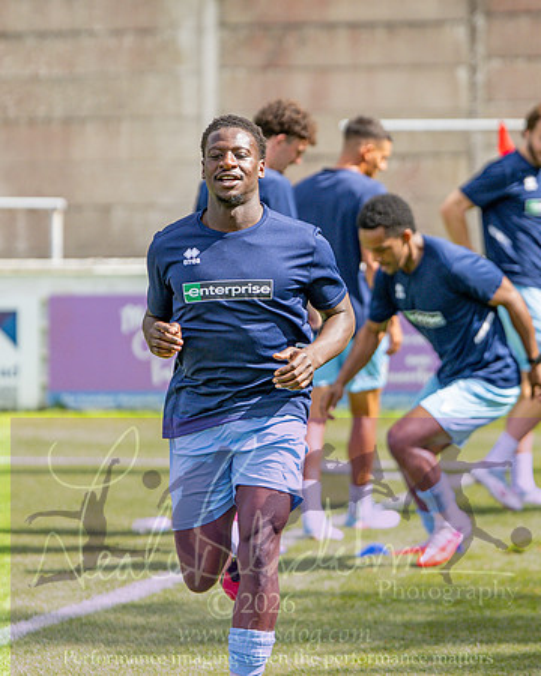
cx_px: 339
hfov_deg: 7.1
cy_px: 265
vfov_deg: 8.9
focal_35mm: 217
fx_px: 4352
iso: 180
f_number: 1.6
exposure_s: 1/6400
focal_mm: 85
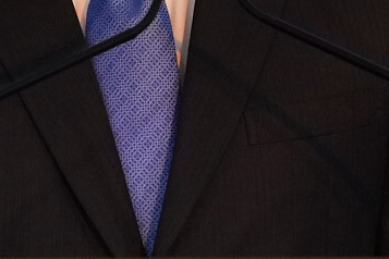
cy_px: -235
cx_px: -268
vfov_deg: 0.9
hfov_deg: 1.4
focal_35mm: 1515
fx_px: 16369
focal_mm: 176
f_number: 3.2
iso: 1250
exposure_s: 1/2500
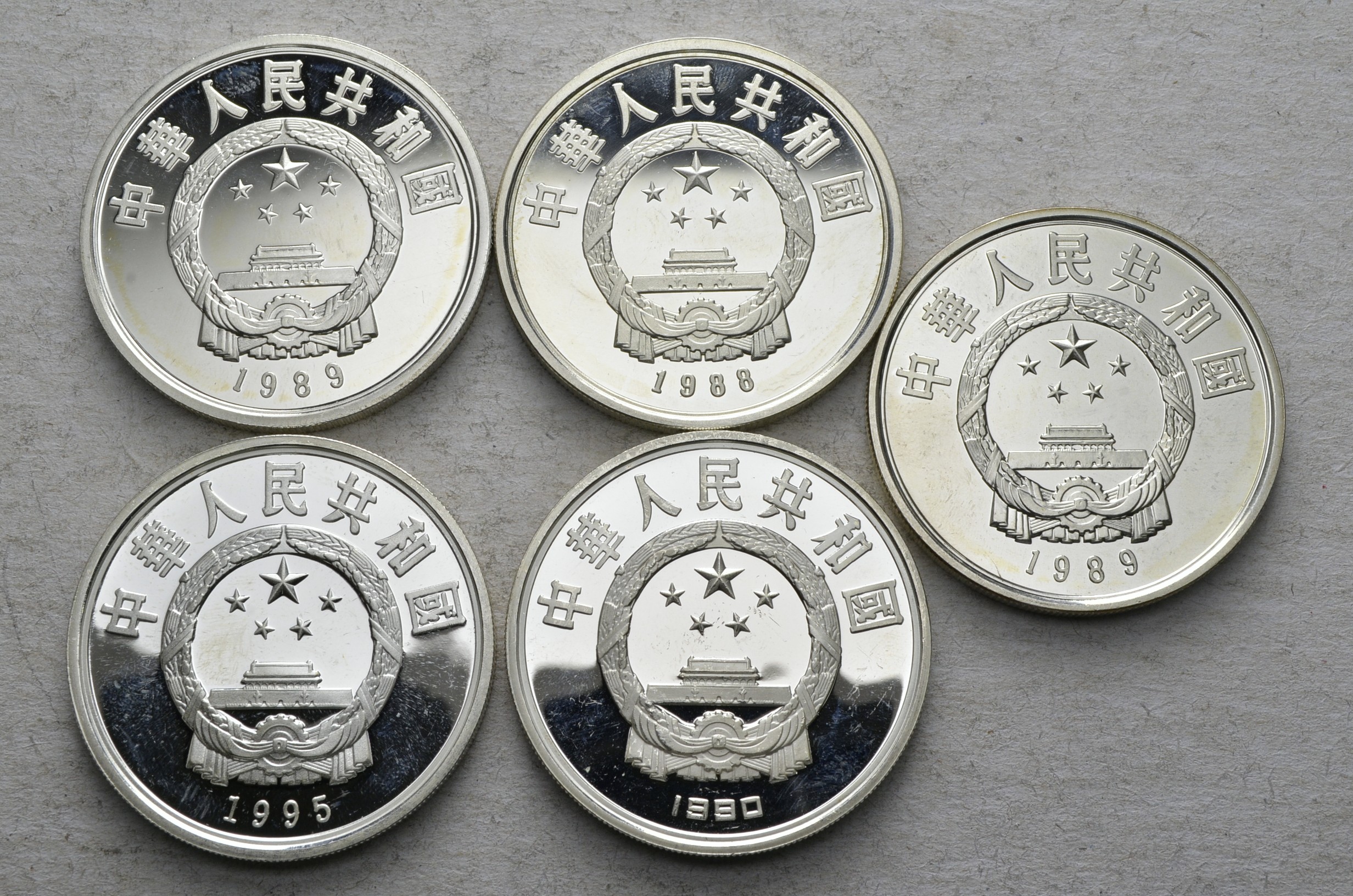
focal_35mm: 54
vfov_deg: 25.0
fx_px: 2025
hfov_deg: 36.9
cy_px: 448
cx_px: 676
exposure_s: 1/250
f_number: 14
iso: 400
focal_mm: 36
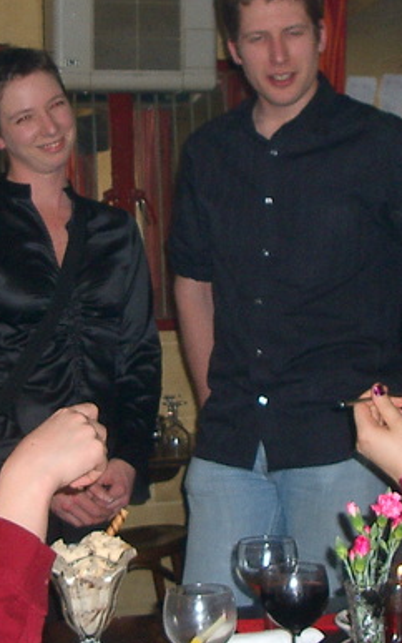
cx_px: 141
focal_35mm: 89
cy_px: 253
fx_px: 1560
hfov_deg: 14.7
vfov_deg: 23.2
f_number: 2.8
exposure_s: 1/40
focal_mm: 6.8
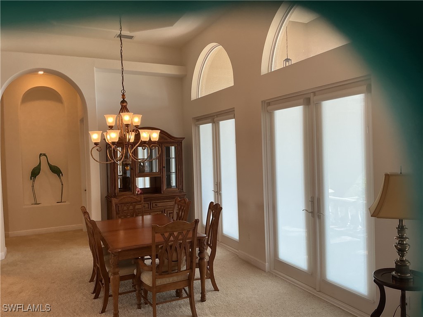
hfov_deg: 61.7
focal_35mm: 29
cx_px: 212
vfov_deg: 48.2
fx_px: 354
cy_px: 158
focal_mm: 3
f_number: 1.8
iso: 32
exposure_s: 1/120
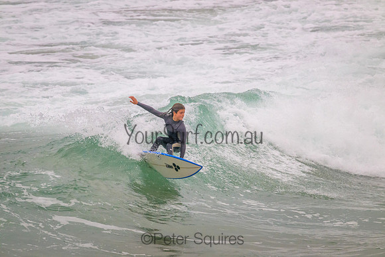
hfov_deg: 2.6
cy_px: 128
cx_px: 192
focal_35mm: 800
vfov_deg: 1.7
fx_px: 8557
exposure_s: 1/1250
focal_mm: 800
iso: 3200
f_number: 11
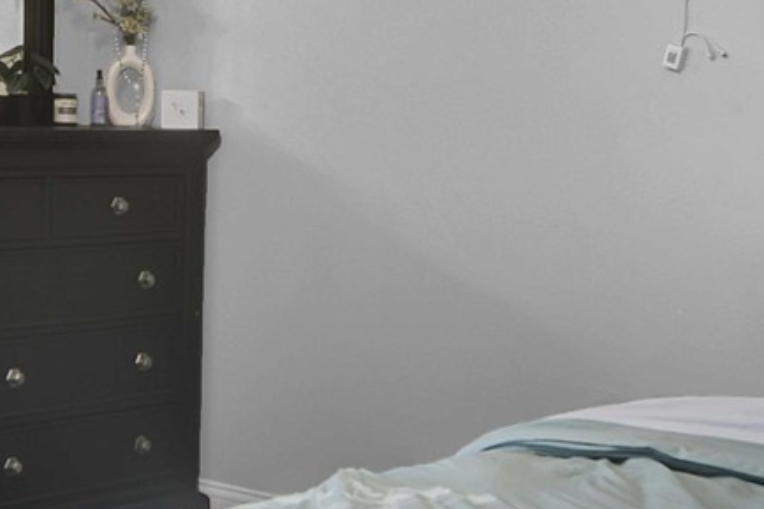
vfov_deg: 17.0
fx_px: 1697
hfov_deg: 24.3
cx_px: 7
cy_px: 188
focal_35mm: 80
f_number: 8
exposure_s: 1/10
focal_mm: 16
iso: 100
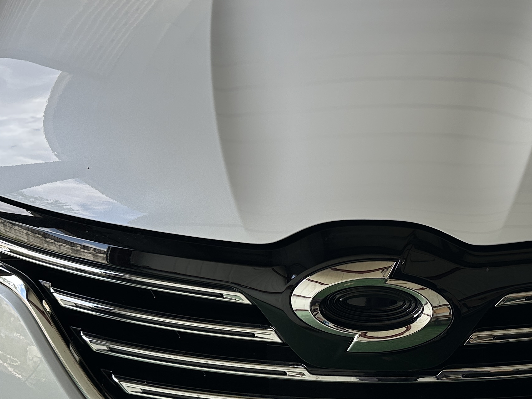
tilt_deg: -21.8
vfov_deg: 25.6
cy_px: 169
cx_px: 394
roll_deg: +1.2
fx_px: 876
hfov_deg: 33.2
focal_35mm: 57
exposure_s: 1/535
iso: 80
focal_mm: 6.86
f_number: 1.78
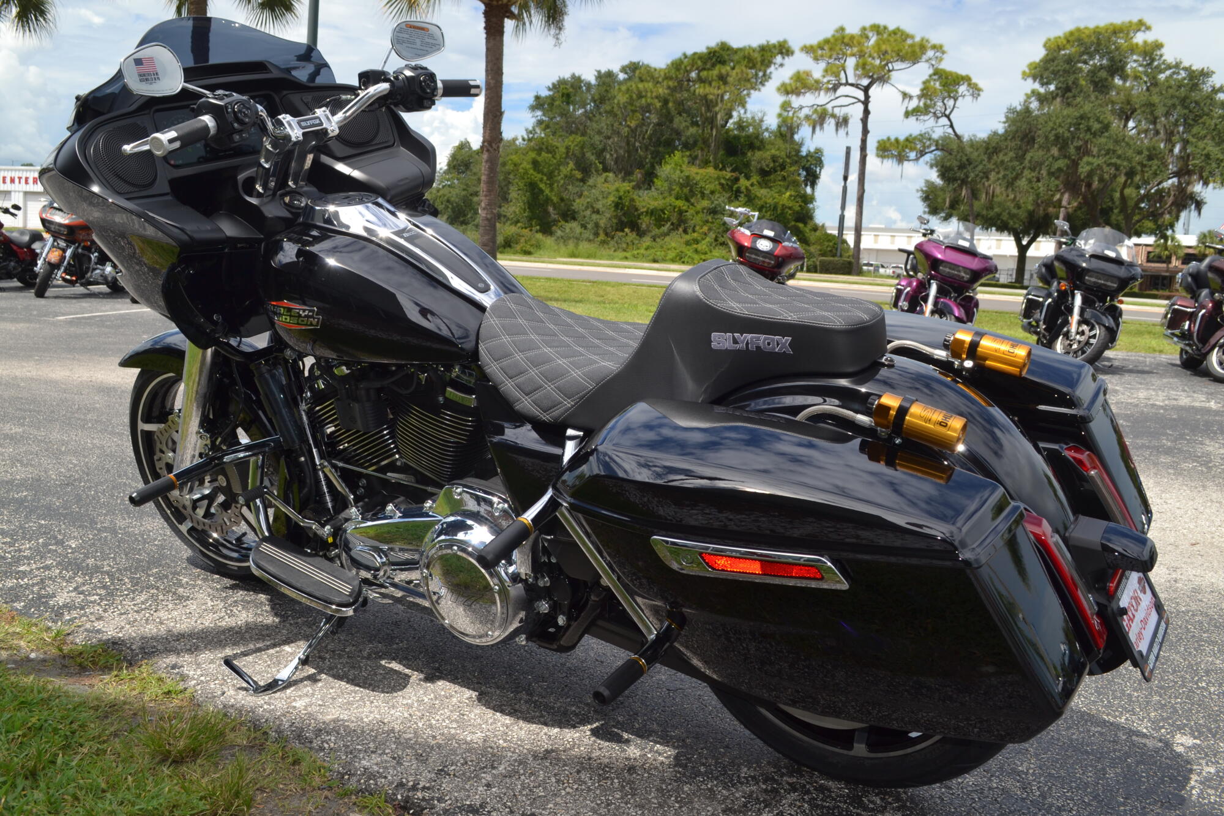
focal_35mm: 33
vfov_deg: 40.0
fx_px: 1122
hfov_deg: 57.2
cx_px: 612
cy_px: 408
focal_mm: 22
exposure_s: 1/200
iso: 100
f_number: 9
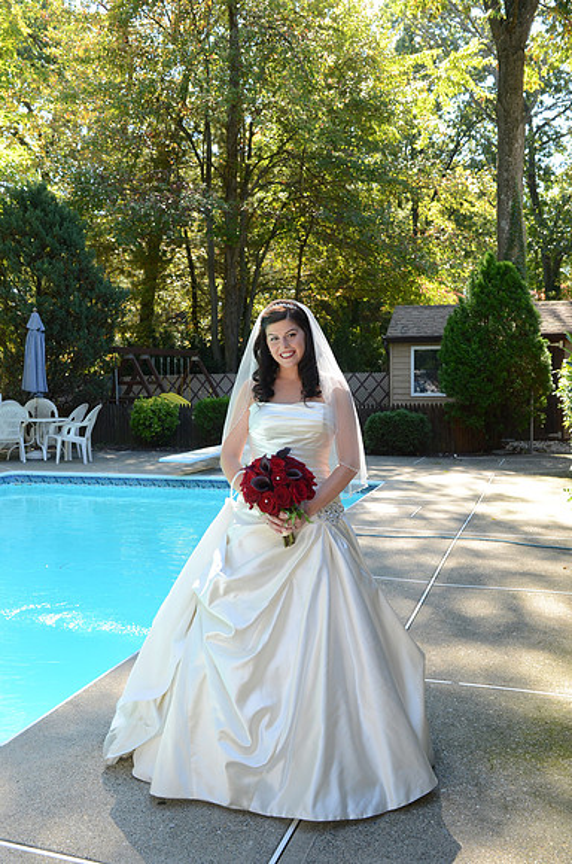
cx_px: 286
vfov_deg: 55.2
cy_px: 432
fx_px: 826
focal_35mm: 34
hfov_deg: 38.2
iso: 500
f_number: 7.1
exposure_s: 1/125
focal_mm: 23
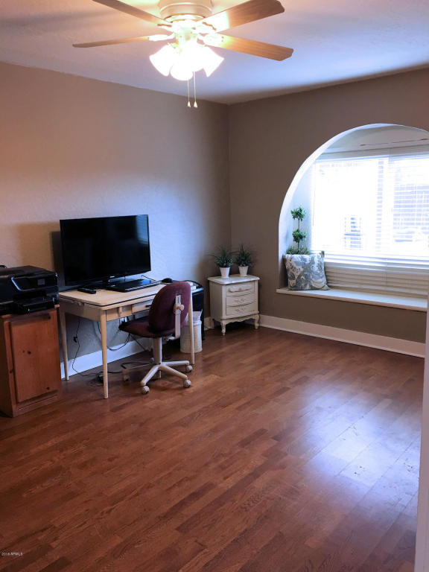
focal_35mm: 29
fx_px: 479
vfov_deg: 61.7
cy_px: 286
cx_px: 214
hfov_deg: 48.2
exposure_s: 1/15
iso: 25
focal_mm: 4.15
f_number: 2.2
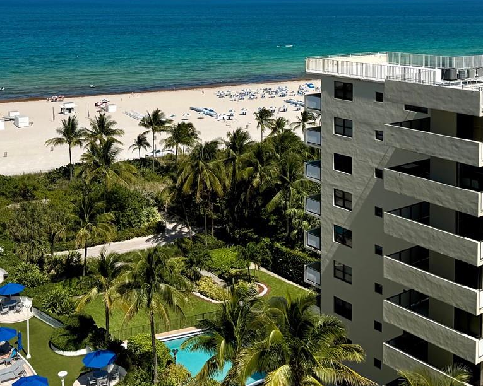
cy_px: 37
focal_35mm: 49
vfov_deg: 29.5
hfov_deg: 38.0
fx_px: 700
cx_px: 241
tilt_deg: -2.7
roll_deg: +0.8
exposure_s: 1/8130
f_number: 1.78
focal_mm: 6.76
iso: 80
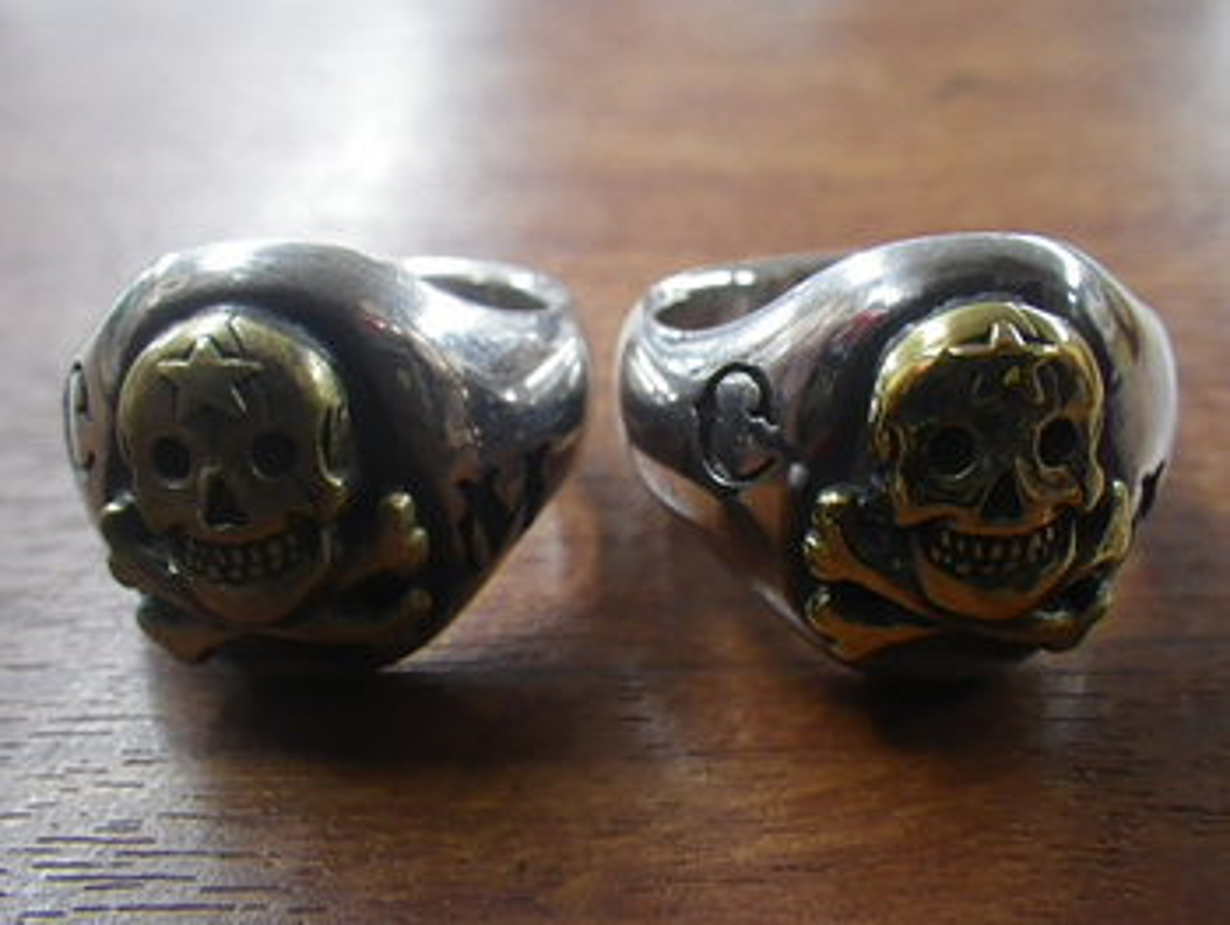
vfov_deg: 41.8
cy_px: 462
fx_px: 1209
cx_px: 615
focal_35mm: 34
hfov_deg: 53.9
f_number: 3.8
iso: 640
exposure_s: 1/50
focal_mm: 6.1
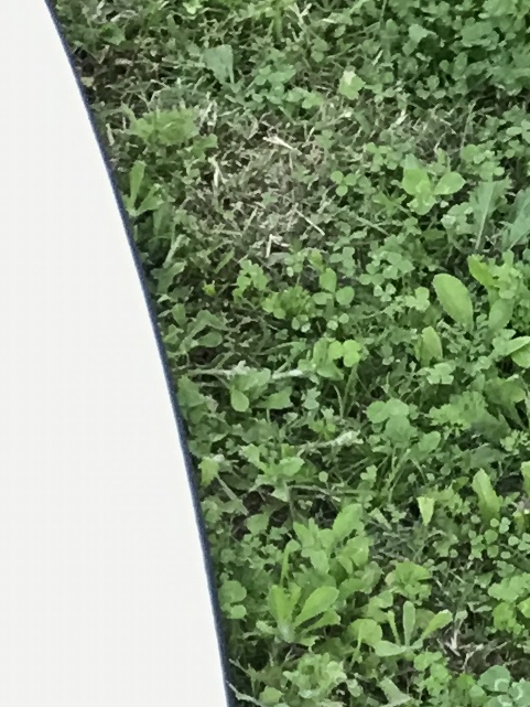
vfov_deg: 10.5
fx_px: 3592
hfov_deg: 8.3
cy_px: 1287
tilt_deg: -53.2
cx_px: -208
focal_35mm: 176
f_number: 1.8
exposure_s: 1/33
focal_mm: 3.99
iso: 40
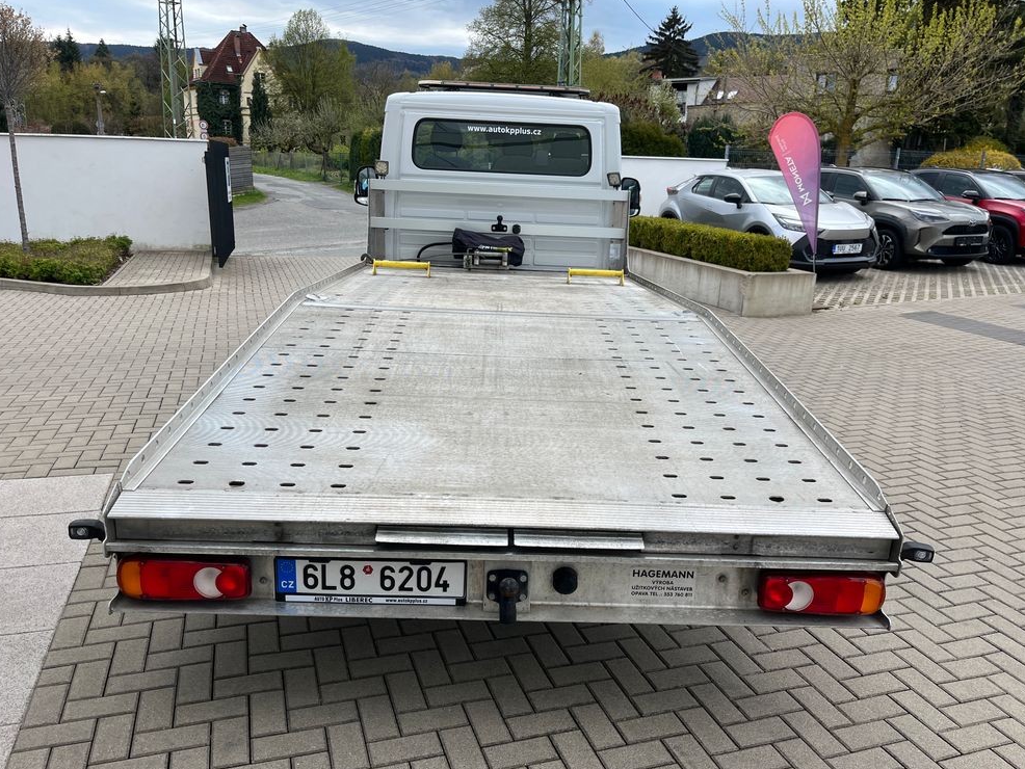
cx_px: 505
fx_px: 800
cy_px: 394
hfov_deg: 65.3
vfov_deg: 51.4
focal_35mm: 27
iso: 50
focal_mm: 5.1
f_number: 1.6
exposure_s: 1/2410
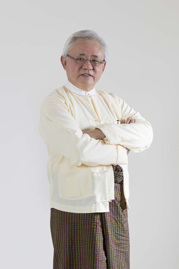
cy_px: 134
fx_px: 523
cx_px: 90
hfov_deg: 19.4
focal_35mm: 70
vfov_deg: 28.9
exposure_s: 1/100
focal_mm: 70
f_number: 11
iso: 800
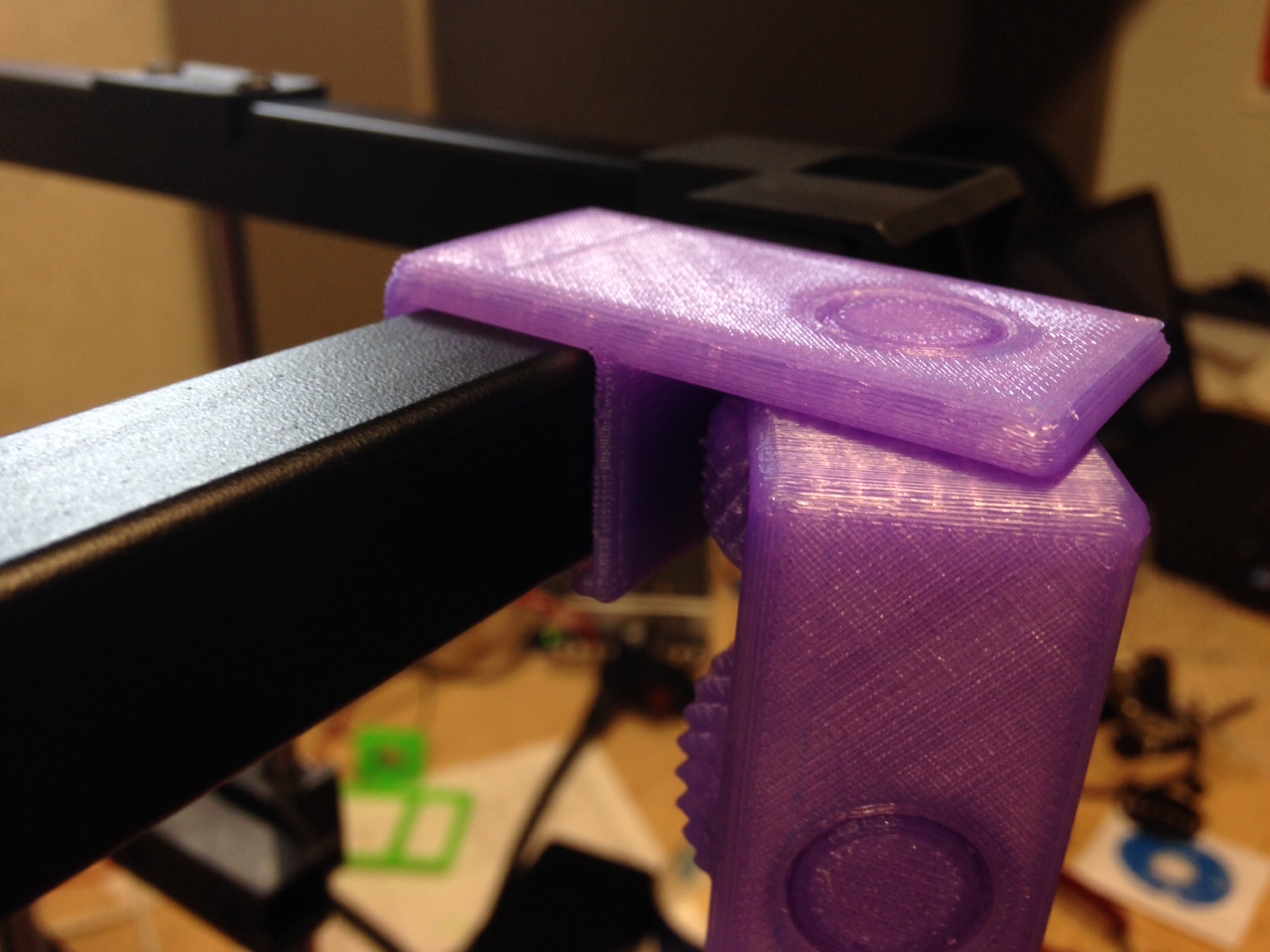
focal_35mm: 33
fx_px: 1211
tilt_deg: -23.0
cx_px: 635
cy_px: 476
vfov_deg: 42.9
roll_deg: -0.1
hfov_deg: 55.4
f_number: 2.4
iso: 50
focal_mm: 4.12
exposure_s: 1/30
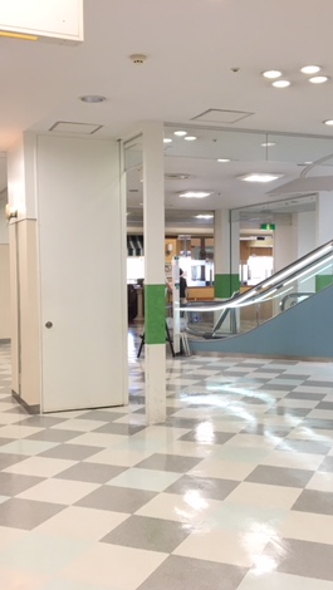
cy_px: 299
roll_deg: +0.2
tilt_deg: -2.3
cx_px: 183
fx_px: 674
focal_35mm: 43
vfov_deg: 47.3
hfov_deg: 27.7
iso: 32
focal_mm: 4.15
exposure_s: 1/30
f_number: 2.2
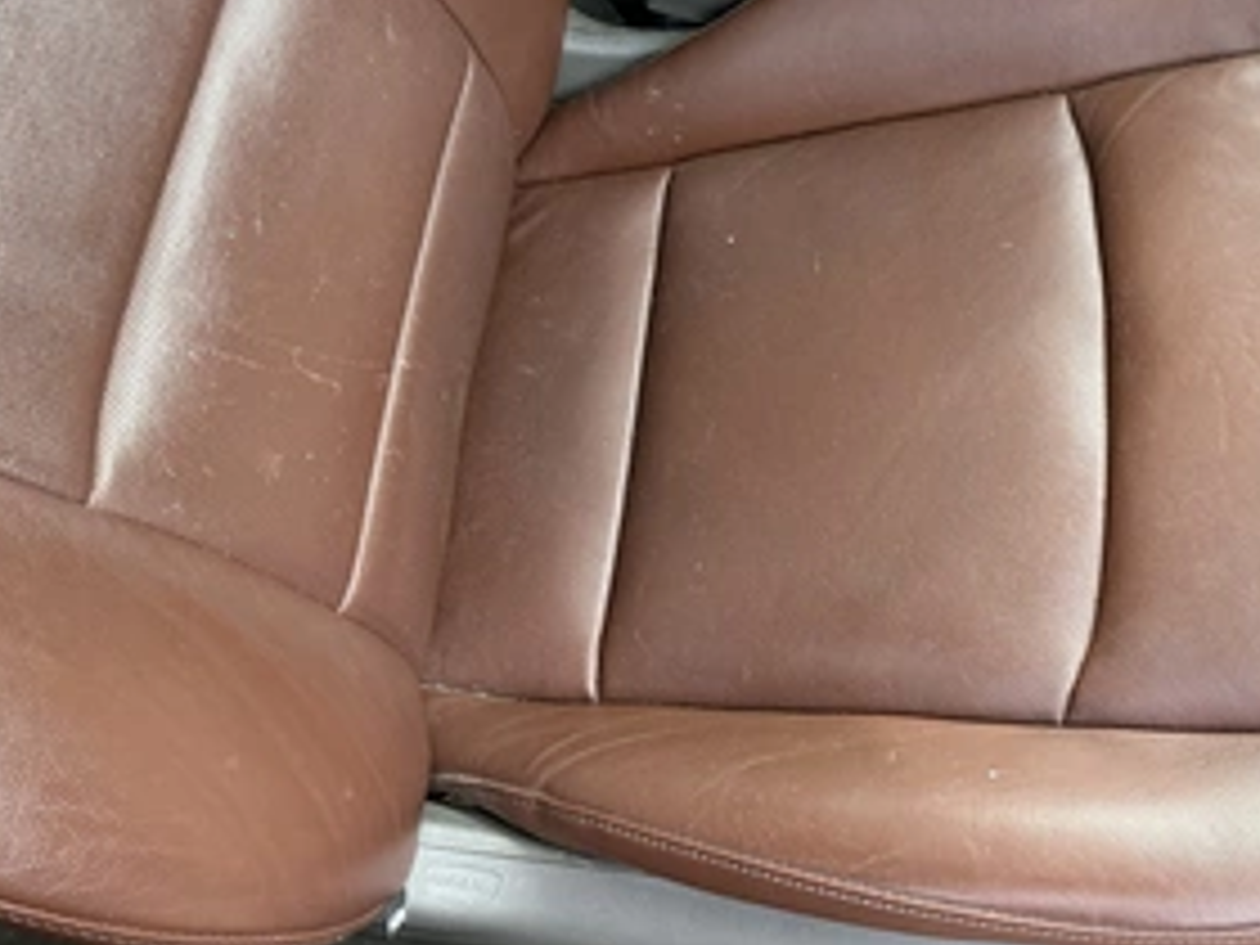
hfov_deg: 45.9
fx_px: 1456
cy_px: 382
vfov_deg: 35.8
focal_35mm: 40
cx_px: 868
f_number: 1.8
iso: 32
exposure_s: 1/163
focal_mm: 3
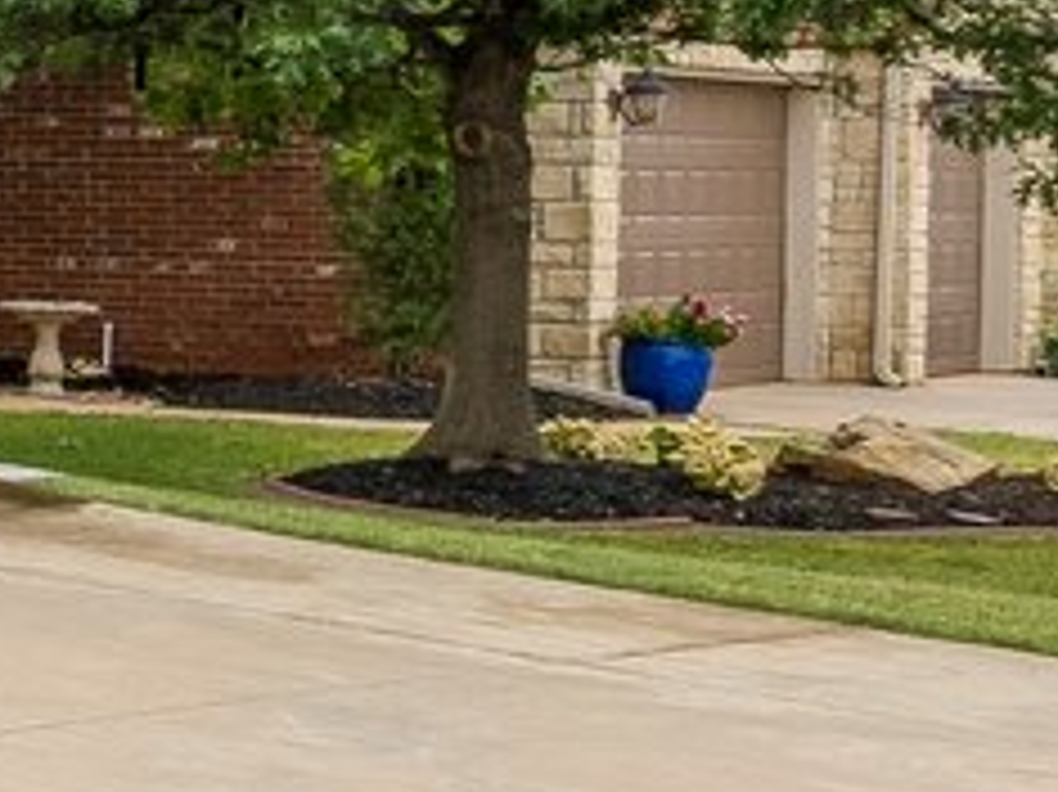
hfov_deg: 10.0
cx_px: -2301
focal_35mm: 134
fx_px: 4093
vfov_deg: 11.0
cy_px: 182
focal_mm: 16
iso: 200
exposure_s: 1/60
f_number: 8
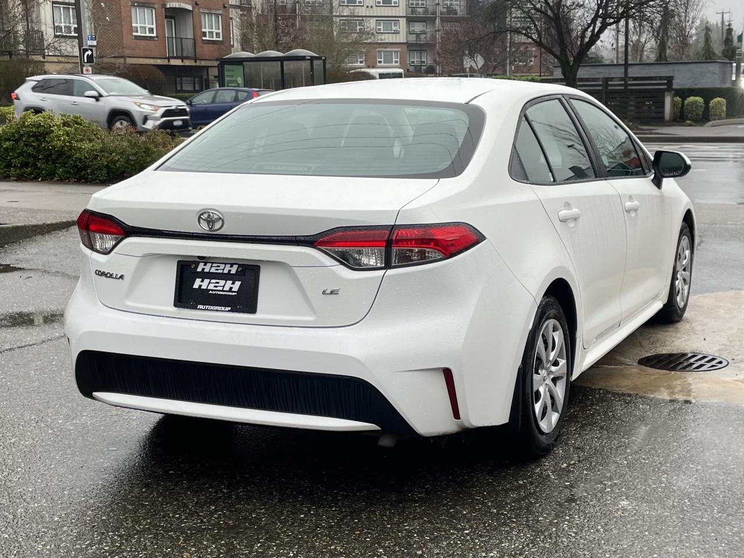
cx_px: 372
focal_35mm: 26
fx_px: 559
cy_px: 279
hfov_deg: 67.3
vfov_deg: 53.1
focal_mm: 4.2
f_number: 1.6
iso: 32
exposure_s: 1/129
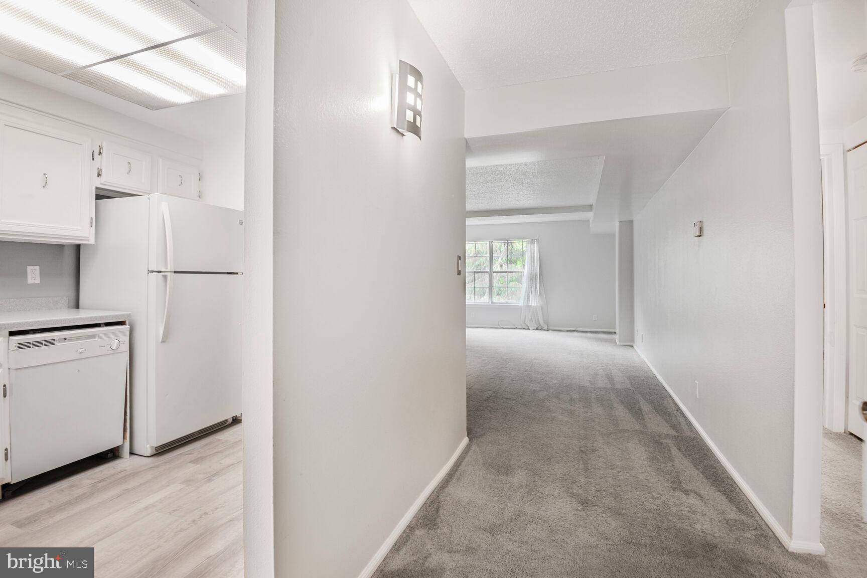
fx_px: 385
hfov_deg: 96.7
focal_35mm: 16
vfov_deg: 73.7
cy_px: 289
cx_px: 434
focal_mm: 16
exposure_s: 1/3
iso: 200
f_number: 7.1
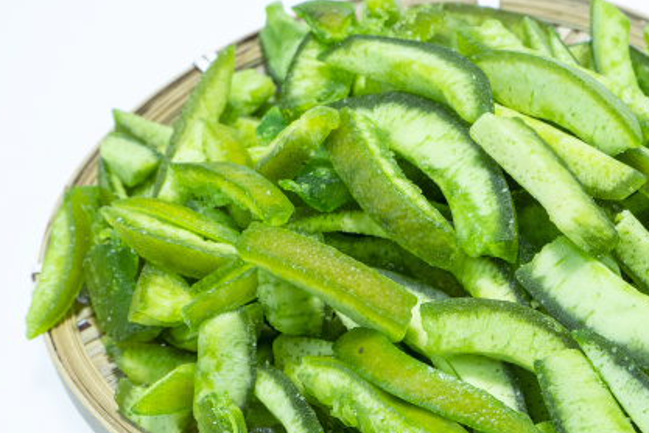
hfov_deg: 21.2
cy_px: 348
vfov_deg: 14.5
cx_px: 581
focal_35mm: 94
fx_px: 1694
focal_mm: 49
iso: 500
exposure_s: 1/200
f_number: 11
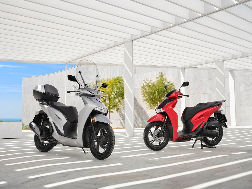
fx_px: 262
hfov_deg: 51.4
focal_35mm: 36
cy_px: 94
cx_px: 126
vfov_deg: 39.7
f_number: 11
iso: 250
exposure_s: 1/50
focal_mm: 45
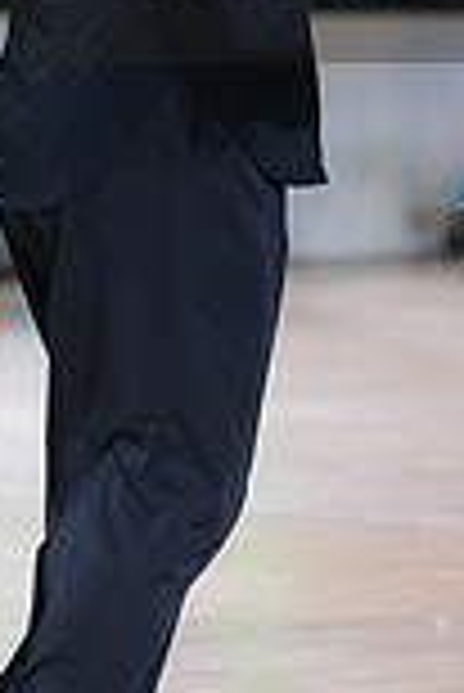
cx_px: 552
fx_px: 8082
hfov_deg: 3.3
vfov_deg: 4.9
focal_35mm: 419
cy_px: -86
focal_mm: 111
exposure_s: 1/400
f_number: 2.8
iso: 2000
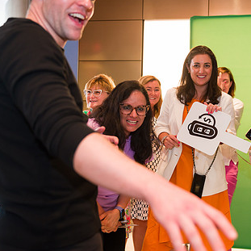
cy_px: 131
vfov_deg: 36.8
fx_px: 377
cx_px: 179
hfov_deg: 36.2
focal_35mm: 46
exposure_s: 1/200
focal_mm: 29
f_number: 3.2
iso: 800
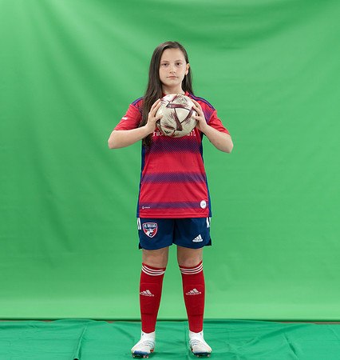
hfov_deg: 16.8
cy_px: 178
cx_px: 157
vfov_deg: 17.8
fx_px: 1149
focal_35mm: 101
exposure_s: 1/250
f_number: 2.8
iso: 1000
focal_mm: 70
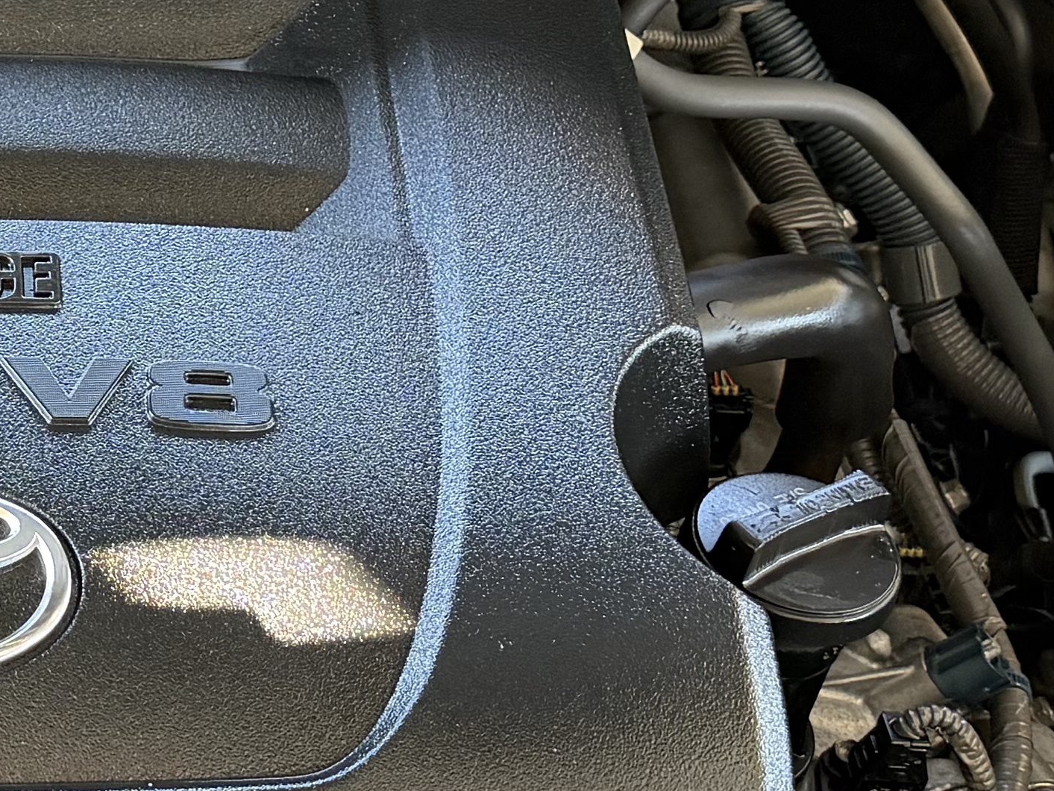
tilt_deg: -47.4
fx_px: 2954
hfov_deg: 19.1
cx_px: -206
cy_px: 377
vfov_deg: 15.2
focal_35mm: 97
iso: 250
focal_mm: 6.76
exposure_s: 1/60
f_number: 1.78
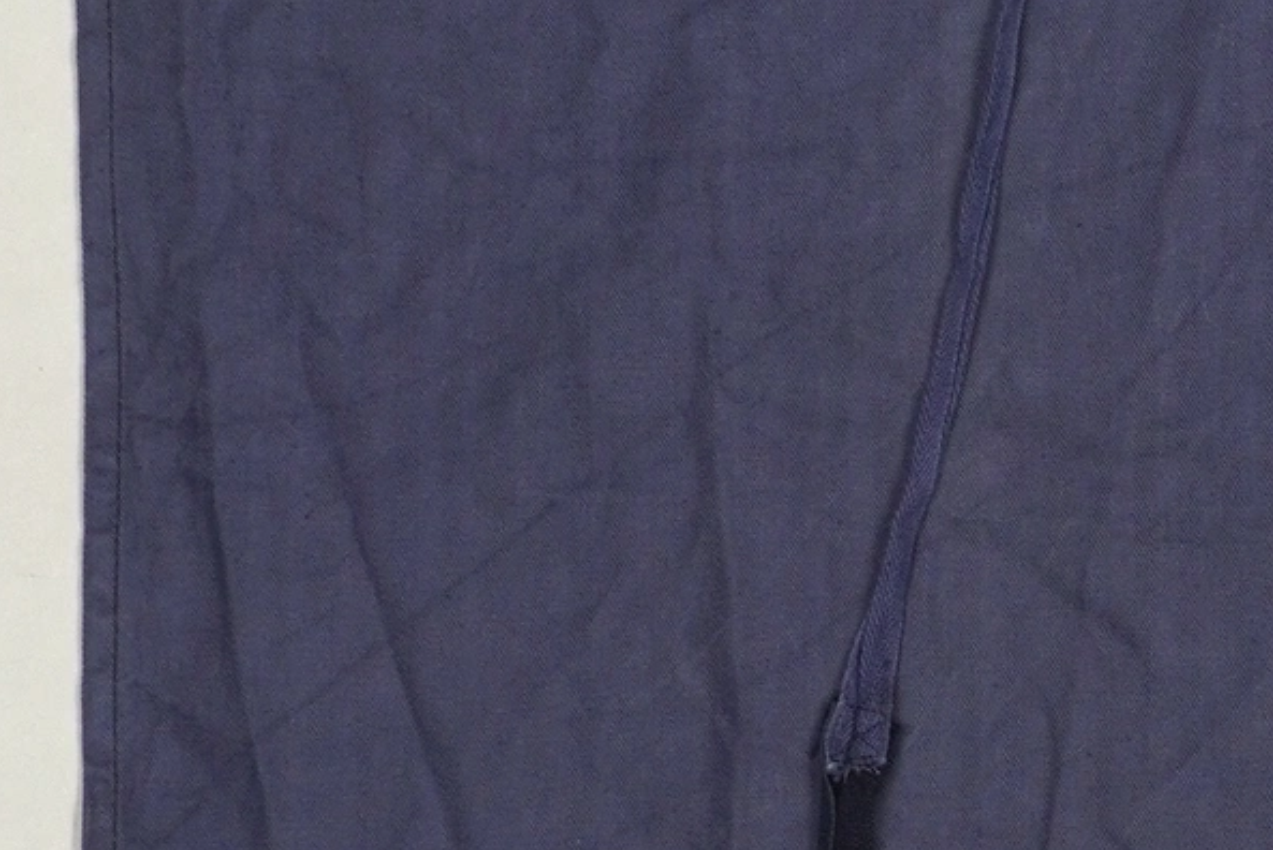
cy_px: 805
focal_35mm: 233
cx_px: 1954
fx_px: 8243
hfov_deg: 8.6
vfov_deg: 5.9
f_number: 5
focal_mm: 32
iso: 400
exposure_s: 1/100
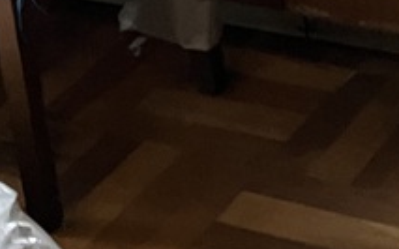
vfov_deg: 8.6
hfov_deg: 14.2
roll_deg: +4.0
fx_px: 1565
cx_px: 433
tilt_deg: -20.4
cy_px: -262
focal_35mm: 144
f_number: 1.8
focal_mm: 3.99
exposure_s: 1/60
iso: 200
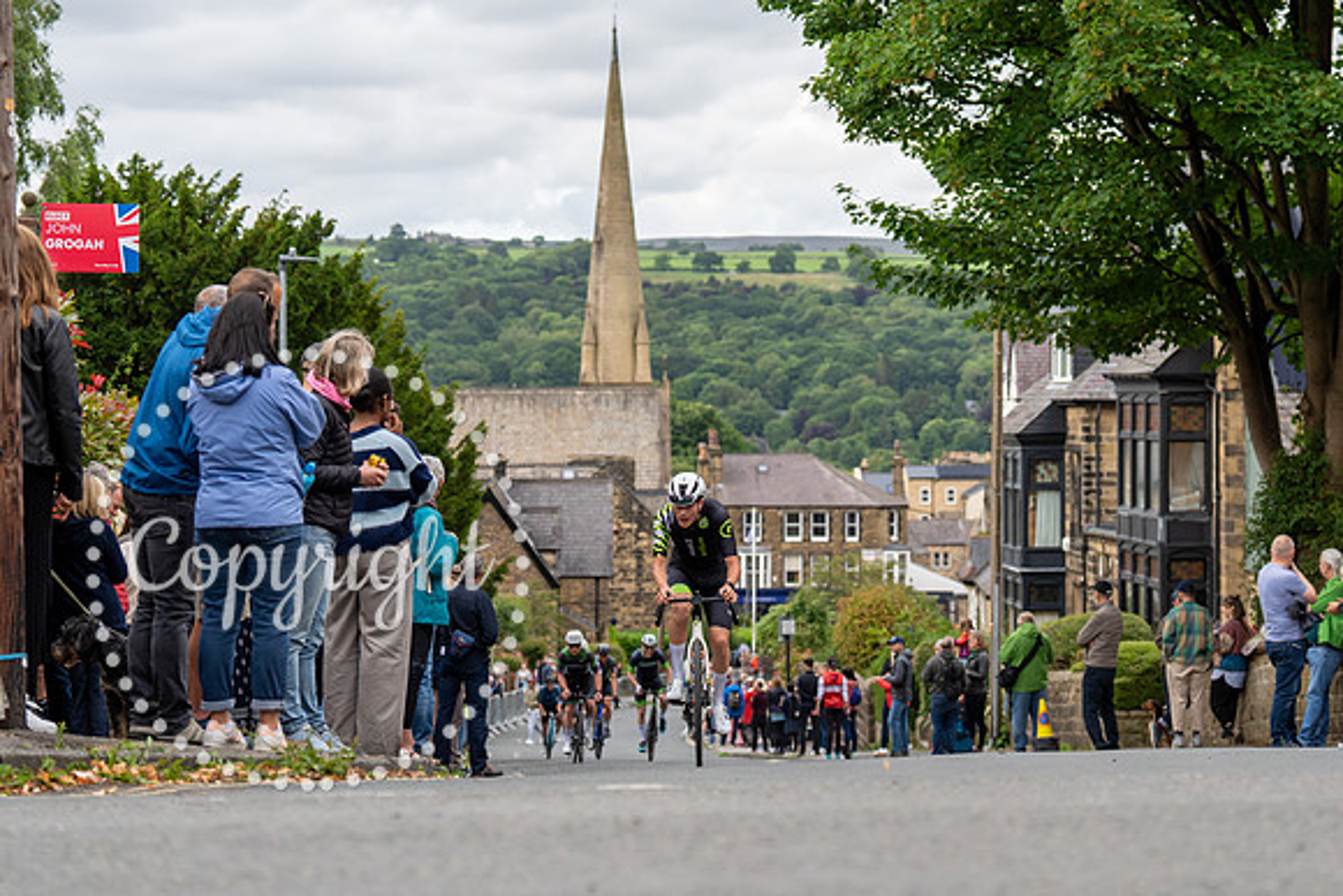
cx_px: 764
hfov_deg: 25.2
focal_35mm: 81
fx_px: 3005
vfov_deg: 17.0
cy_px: 386
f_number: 3.5
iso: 400
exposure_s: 1/800
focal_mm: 70
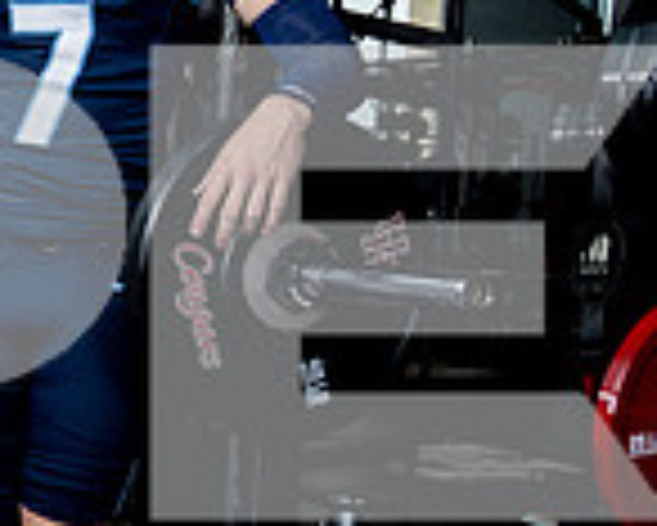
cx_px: -477
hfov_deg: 17.3
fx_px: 1810
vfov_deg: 16.6
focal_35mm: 93
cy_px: 285
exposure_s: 1/250
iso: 640
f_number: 8
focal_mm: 25
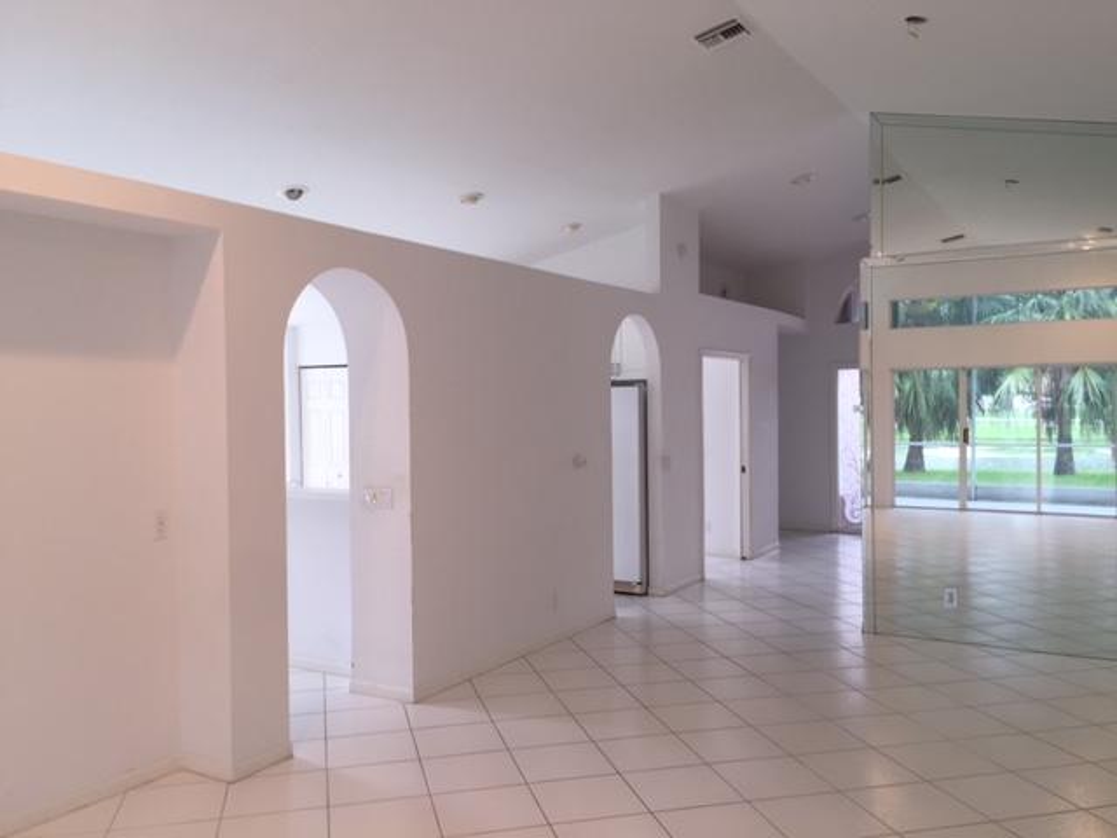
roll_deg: -0.4
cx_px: 558
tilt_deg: +0.3
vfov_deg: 48.2
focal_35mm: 29
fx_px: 936
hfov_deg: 61.7
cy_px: 419
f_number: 2.2
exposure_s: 1/40
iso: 32
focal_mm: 4.15
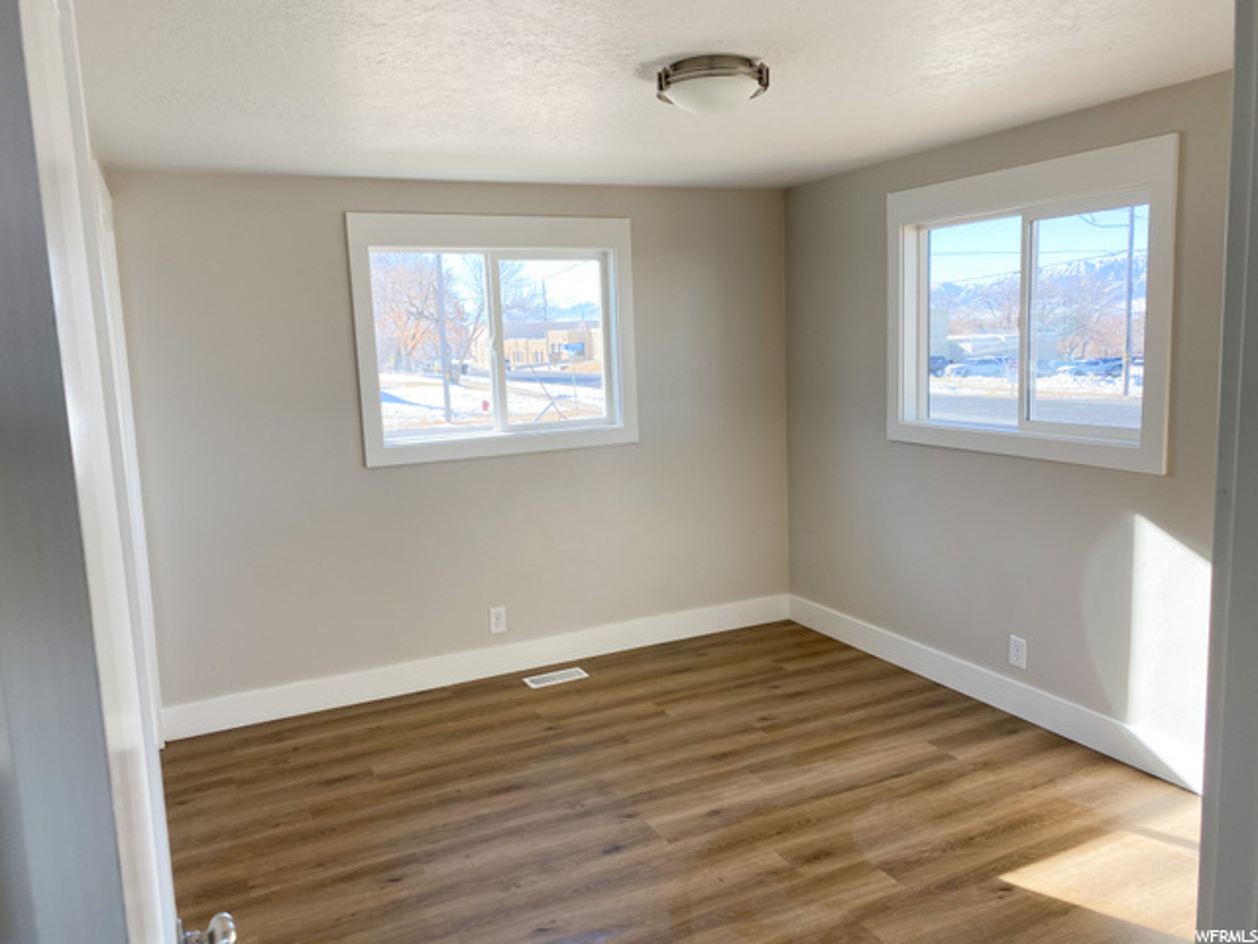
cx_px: 629
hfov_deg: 67.3
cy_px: 472
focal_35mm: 26
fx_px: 945
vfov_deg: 53.1
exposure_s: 1/220
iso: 32
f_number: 1.8
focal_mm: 4.25
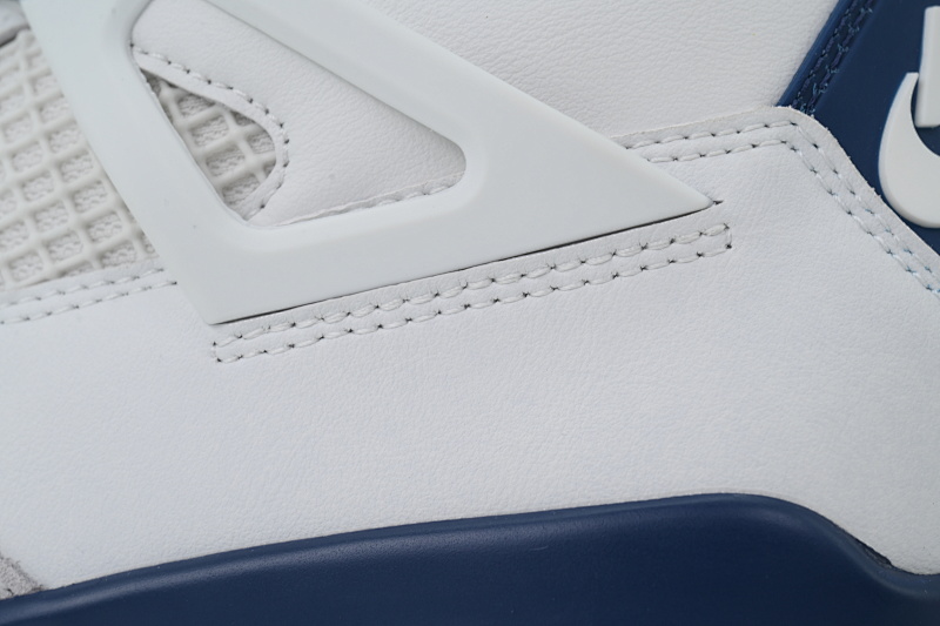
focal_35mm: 97
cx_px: 470
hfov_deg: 21.0
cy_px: 313
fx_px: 2532
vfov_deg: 14.1
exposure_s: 1/100
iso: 400
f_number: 13
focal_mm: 97
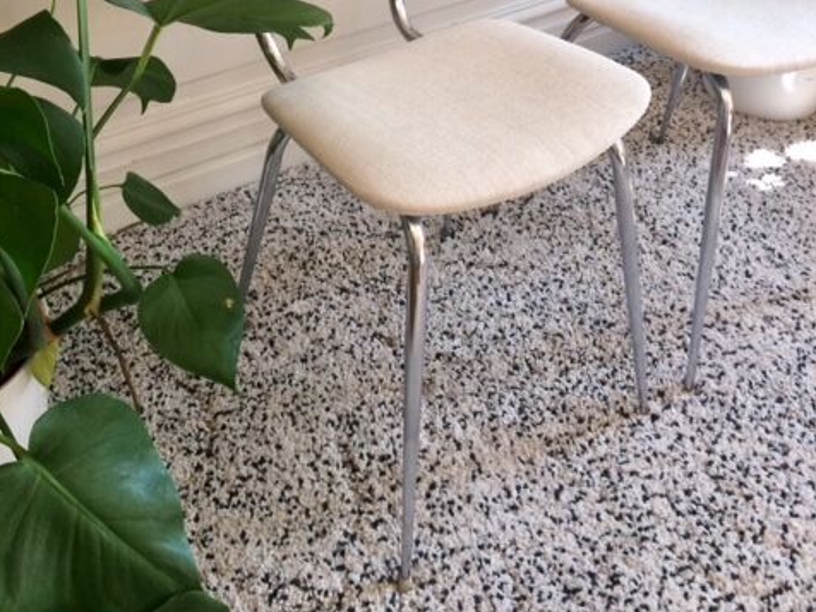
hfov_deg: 47.9
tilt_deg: -34.0
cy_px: 82
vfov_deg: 35.1
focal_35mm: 39
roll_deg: -0.6
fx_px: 919
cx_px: 406
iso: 125
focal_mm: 4.15
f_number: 2.2
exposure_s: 1/33
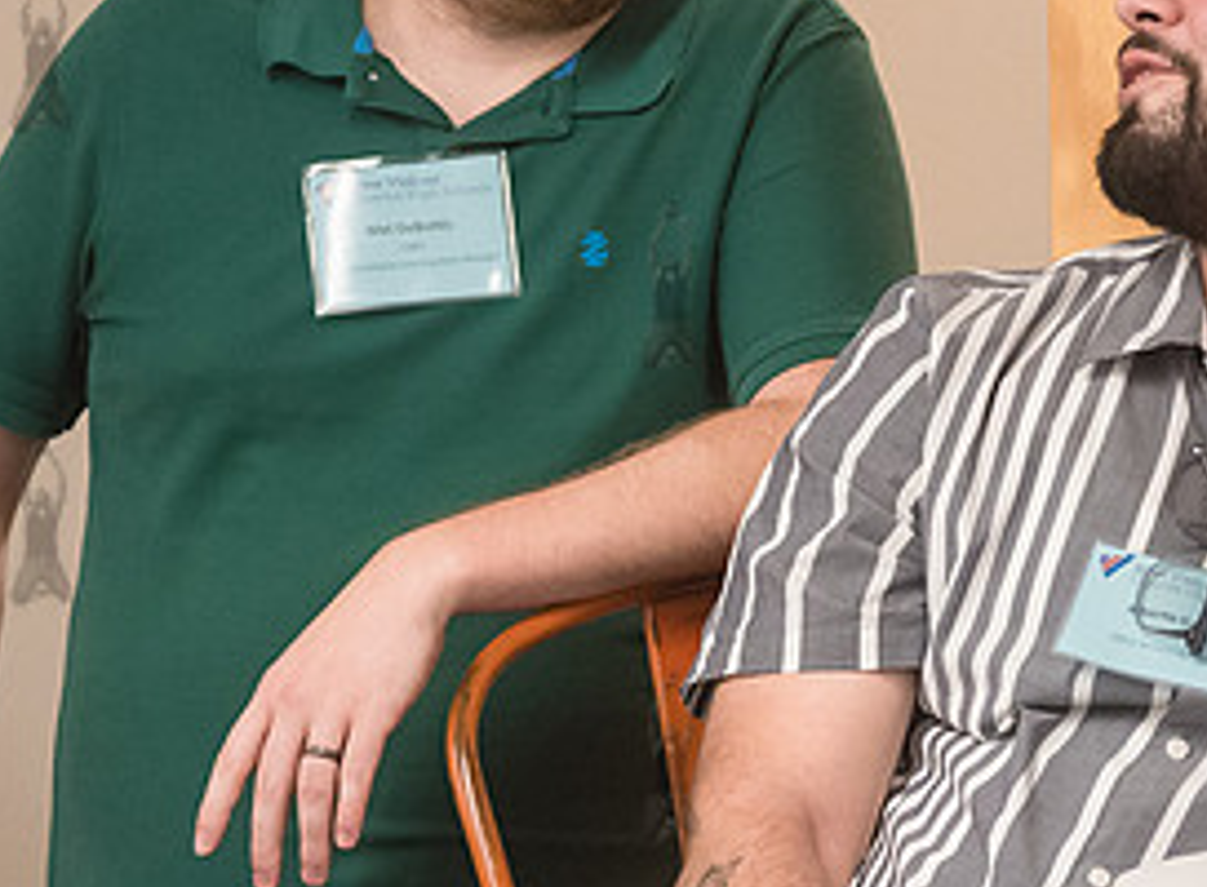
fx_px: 13469
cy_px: 436
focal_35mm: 389
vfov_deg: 3.8
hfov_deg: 5.1
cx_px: 808
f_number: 4
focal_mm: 135
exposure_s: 1/250
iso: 2500
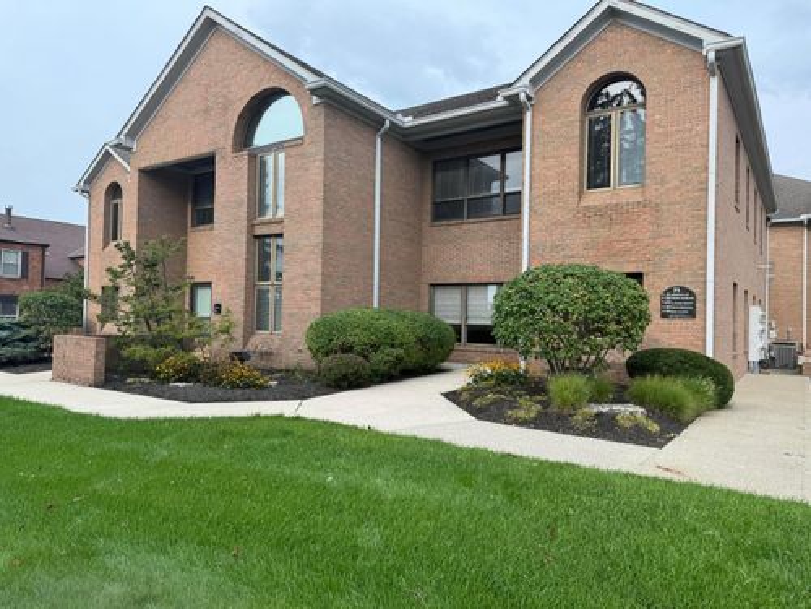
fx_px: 562
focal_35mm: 24
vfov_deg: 56.8
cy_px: 304
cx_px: 406
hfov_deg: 71.6
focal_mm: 6.76
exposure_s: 1/898
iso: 80
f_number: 1.78
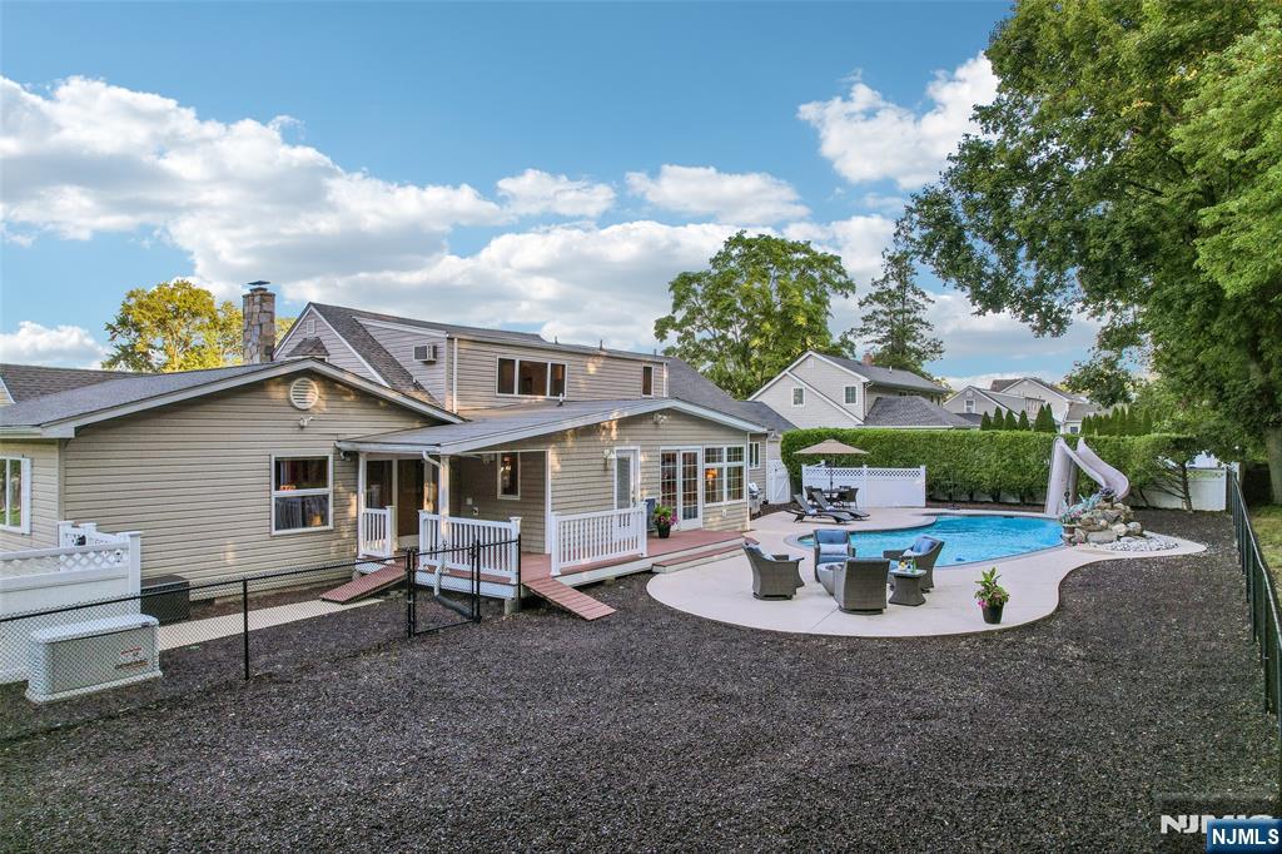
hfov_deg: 78.6
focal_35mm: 22
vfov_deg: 57.2
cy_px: 427
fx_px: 783
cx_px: 641
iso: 100
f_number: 2.8
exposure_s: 1/500
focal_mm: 8.4
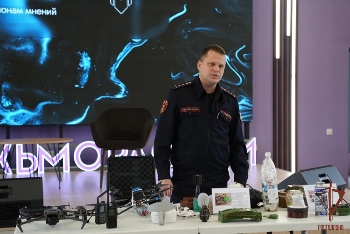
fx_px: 544
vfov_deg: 24.2
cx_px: 175
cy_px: 117
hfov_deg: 35.6
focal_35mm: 56
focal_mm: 56
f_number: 2.8
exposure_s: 1/60
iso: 250
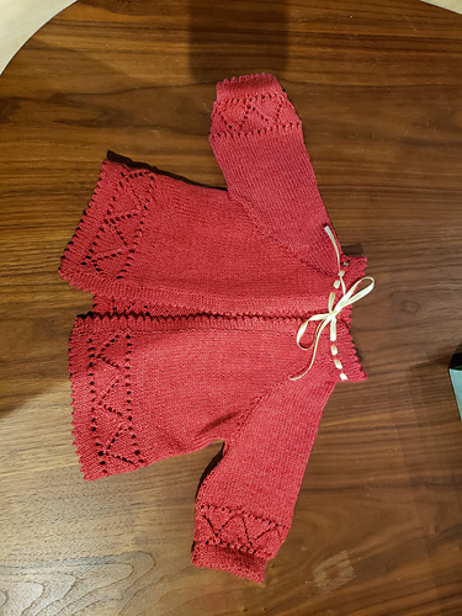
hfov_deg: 53.1
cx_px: 231
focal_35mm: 26
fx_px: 463
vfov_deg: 67.3
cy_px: 308
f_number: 1.5
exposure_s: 1/40
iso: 250
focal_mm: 4.3
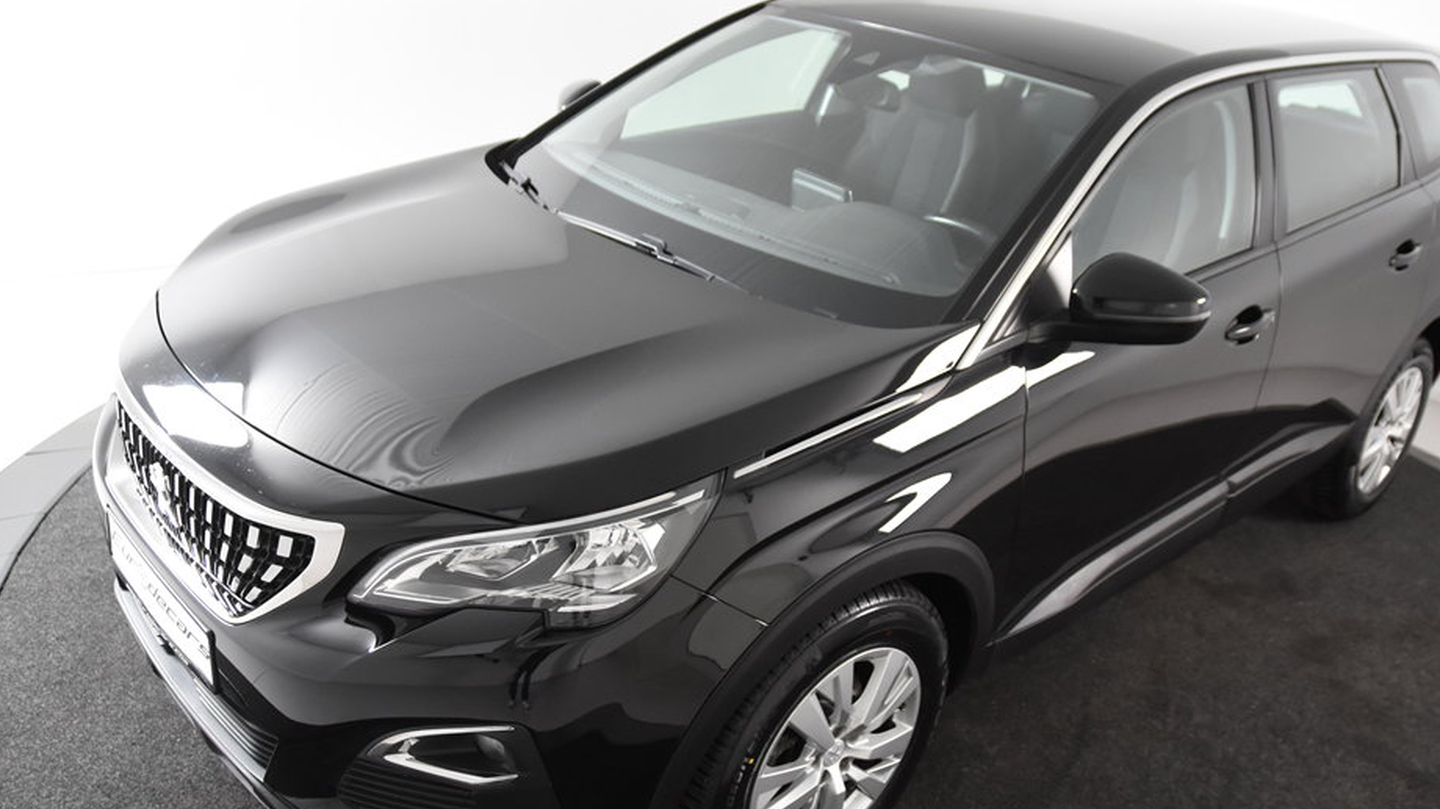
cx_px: 767
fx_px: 1336
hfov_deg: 56.6
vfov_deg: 33.7
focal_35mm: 35
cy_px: 437
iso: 1600
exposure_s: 1/40
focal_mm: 20
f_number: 3.2
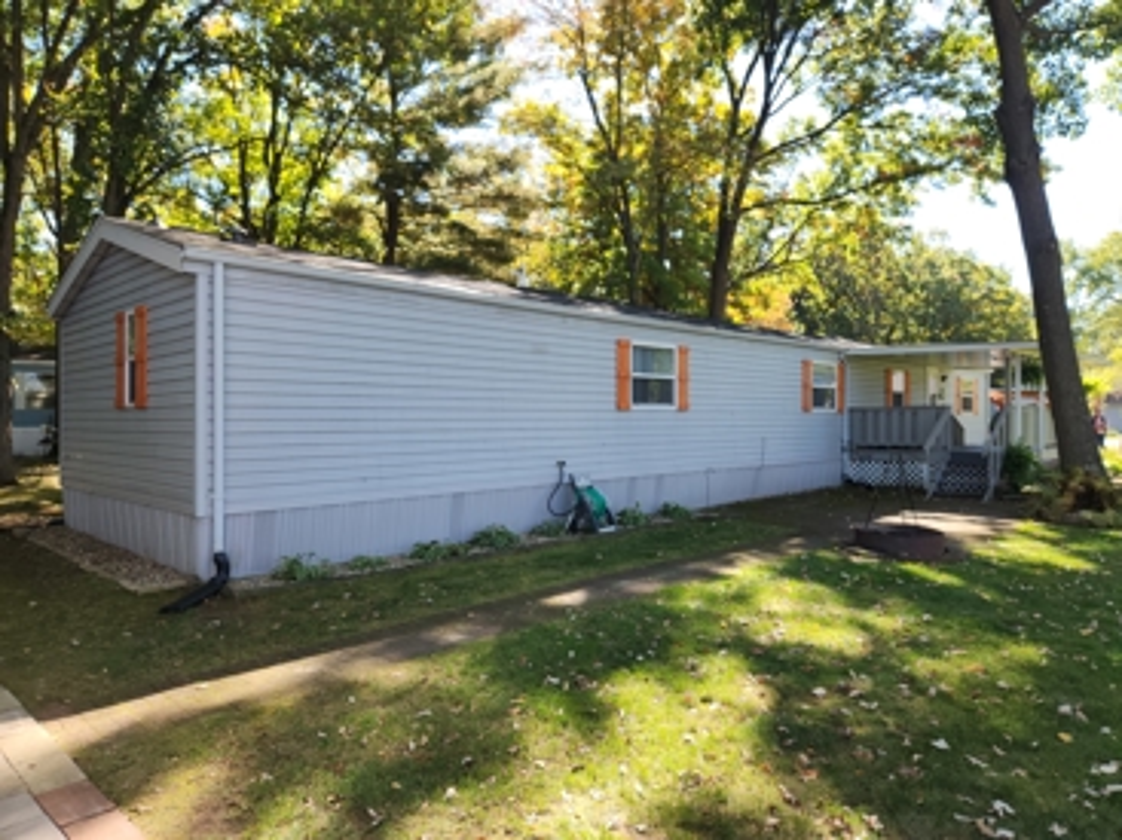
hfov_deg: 73.9
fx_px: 745
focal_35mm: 23
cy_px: 420
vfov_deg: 58.9
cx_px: 561
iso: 20
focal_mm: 5.4
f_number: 1.8
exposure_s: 1/226
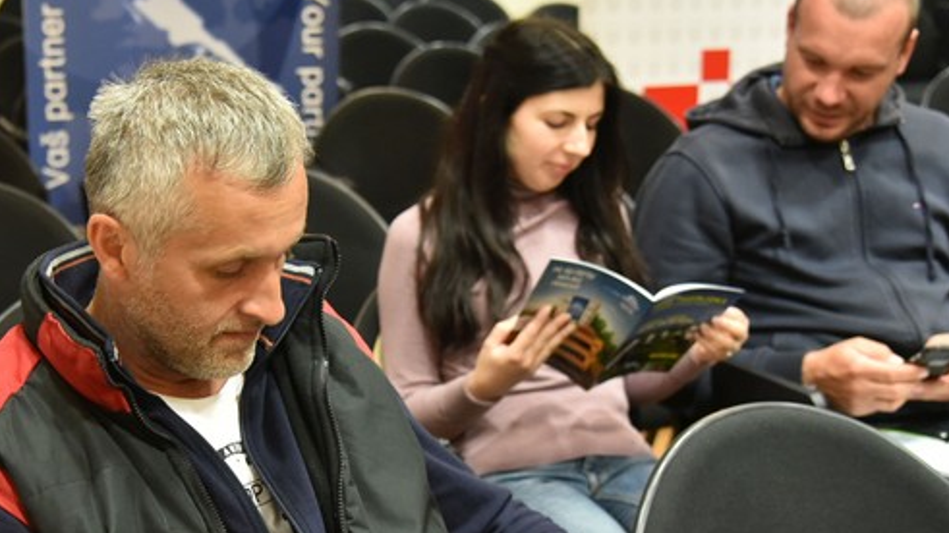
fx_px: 1937
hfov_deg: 27.3
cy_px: 435
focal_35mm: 77
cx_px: 296
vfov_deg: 15.6
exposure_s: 1/160
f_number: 4
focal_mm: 44
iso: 5000
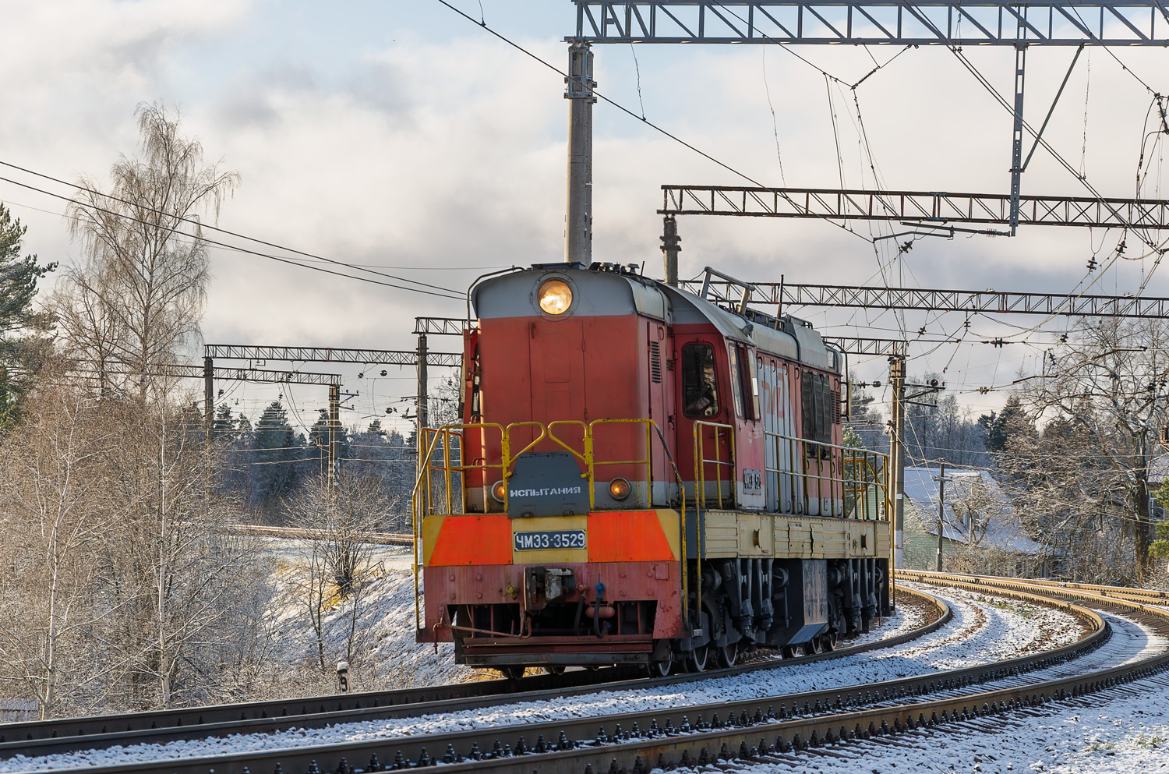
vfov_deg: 12.1
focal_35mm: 112
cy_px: 387
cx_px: 584
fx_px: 3645
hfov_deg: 18.2
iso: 400
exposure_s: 1/800
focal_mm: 75
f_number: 7.1
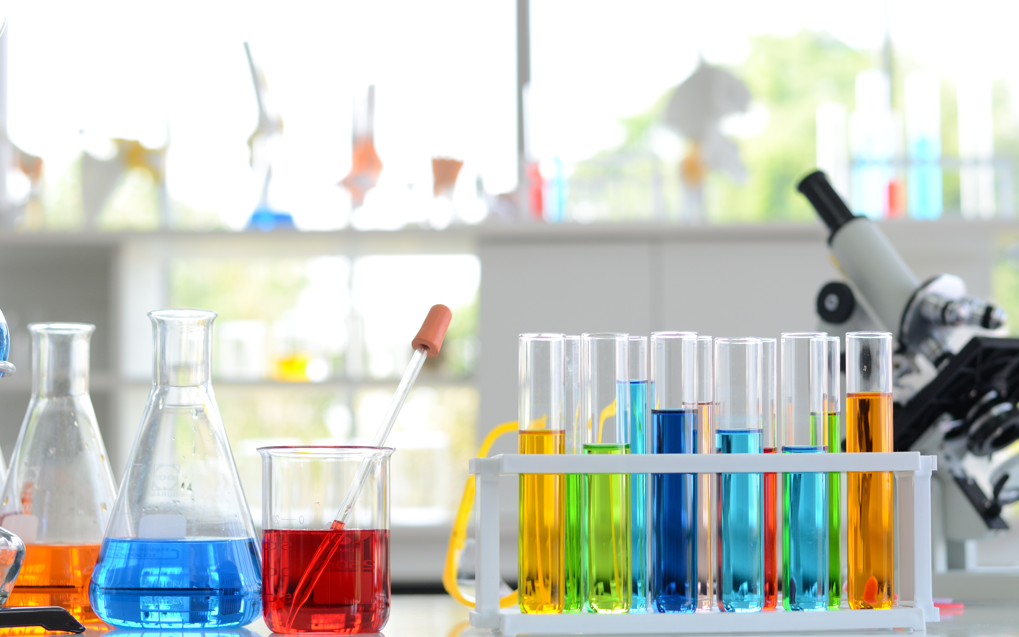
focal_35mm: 77
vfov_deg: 16.9
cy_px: 311
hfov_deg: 26.8
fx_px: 2138
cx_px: 510
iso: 400
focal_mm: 50
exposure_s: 1/400
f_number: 3.2
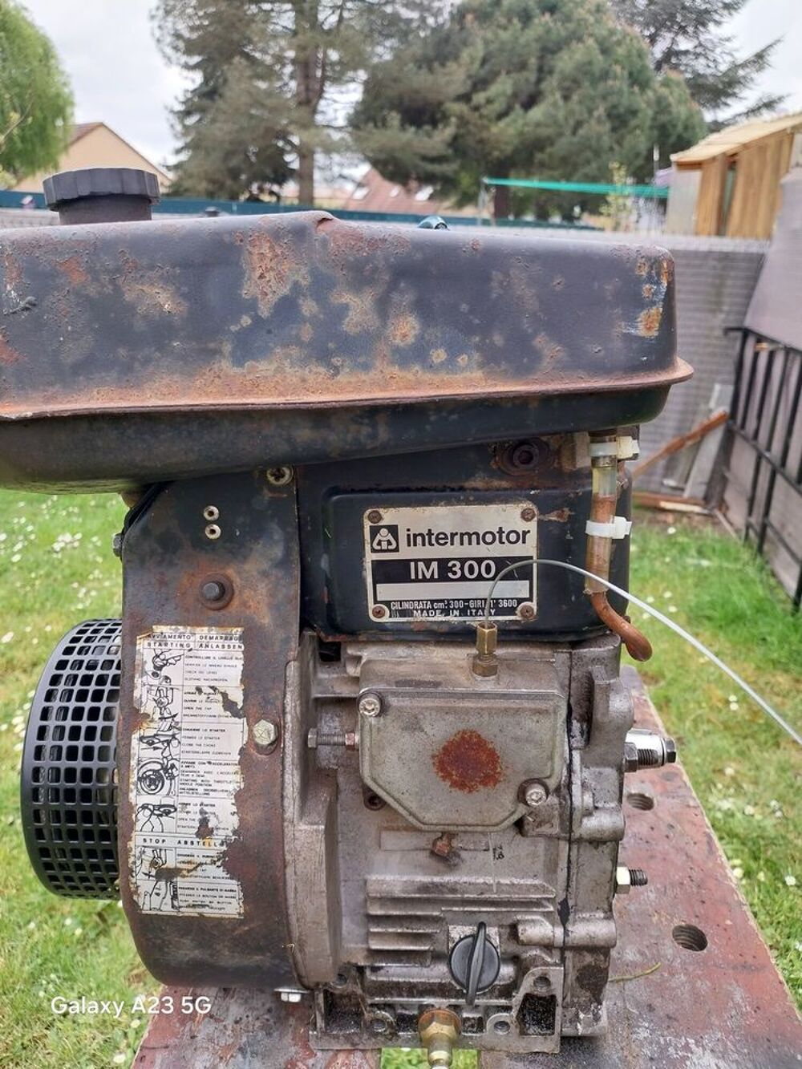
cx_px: 401
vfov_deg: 67.3
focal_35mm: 26
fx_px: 803
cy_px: 534
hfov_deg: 53.1
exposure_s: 1/161
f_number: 1.8
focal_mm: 4
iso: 25
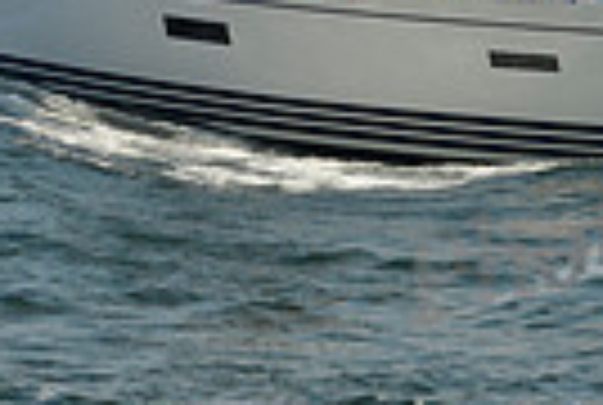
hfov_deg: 6.8
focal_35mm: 302
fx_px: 5070
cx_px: 176
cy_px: -421
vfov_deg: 4.5
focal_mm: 70
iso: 200
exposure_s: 1/1250
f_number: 7.1
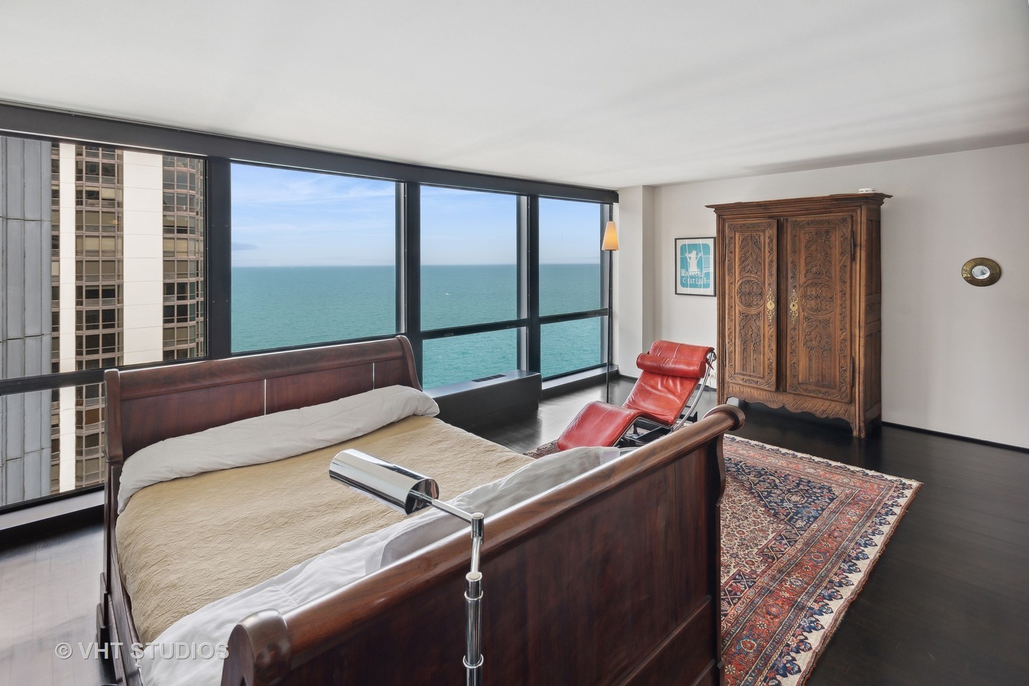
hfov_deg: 93.3
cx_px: 514
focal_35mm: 17
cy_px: 343
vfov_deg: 70.5
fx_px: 486
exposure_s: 1/125
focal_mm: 17
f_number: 8
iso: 500
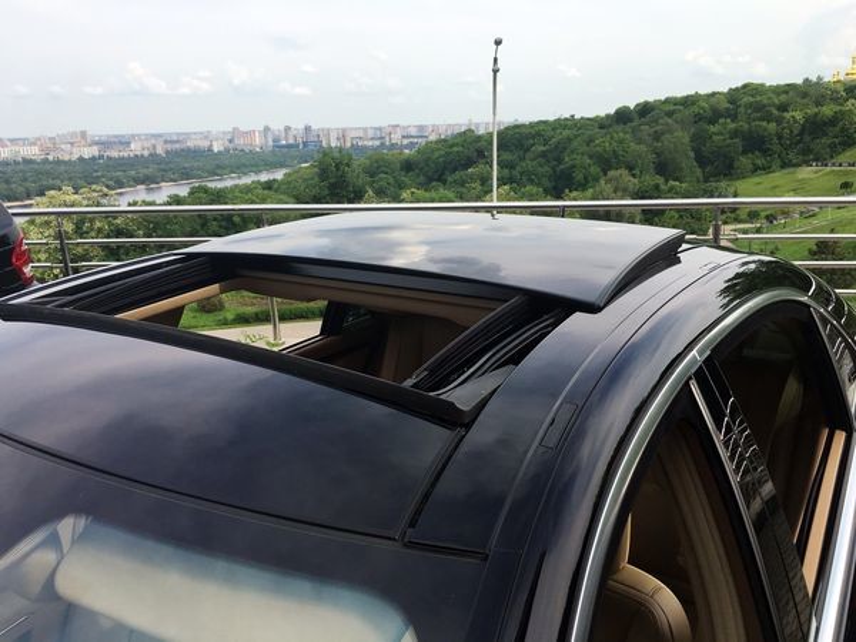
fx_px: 717
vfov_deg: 48.2
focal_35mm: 29
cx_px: 428
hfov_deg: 61.7
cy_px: 321
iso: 25
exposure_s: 1/1083
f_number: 2.2
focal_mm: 4.15
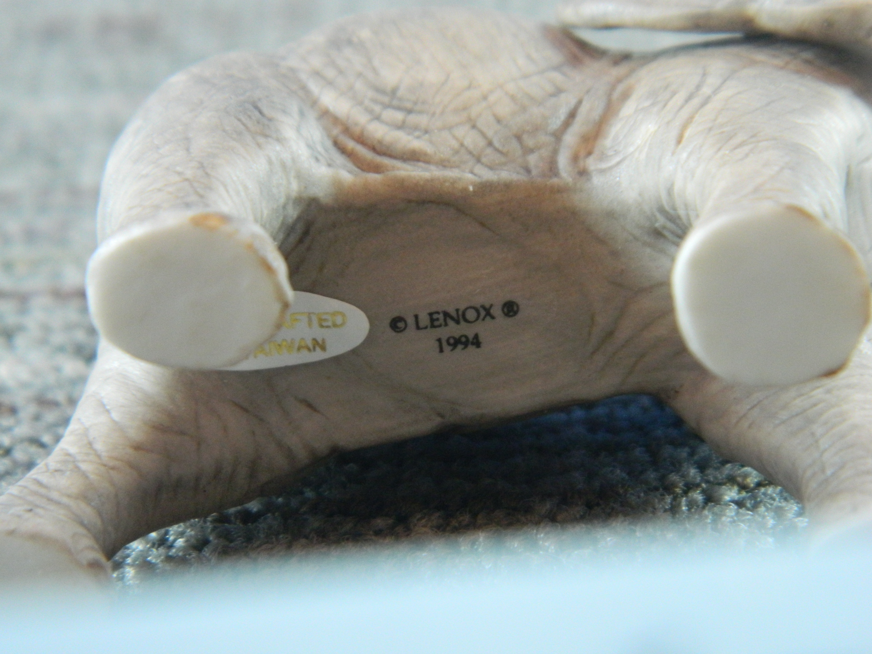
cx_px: 436
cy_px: 327
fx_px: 3779
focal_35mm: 150
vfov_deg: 9.9
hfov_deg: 13.2
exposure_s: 1/10
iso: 400
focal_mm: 27
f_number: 4.9
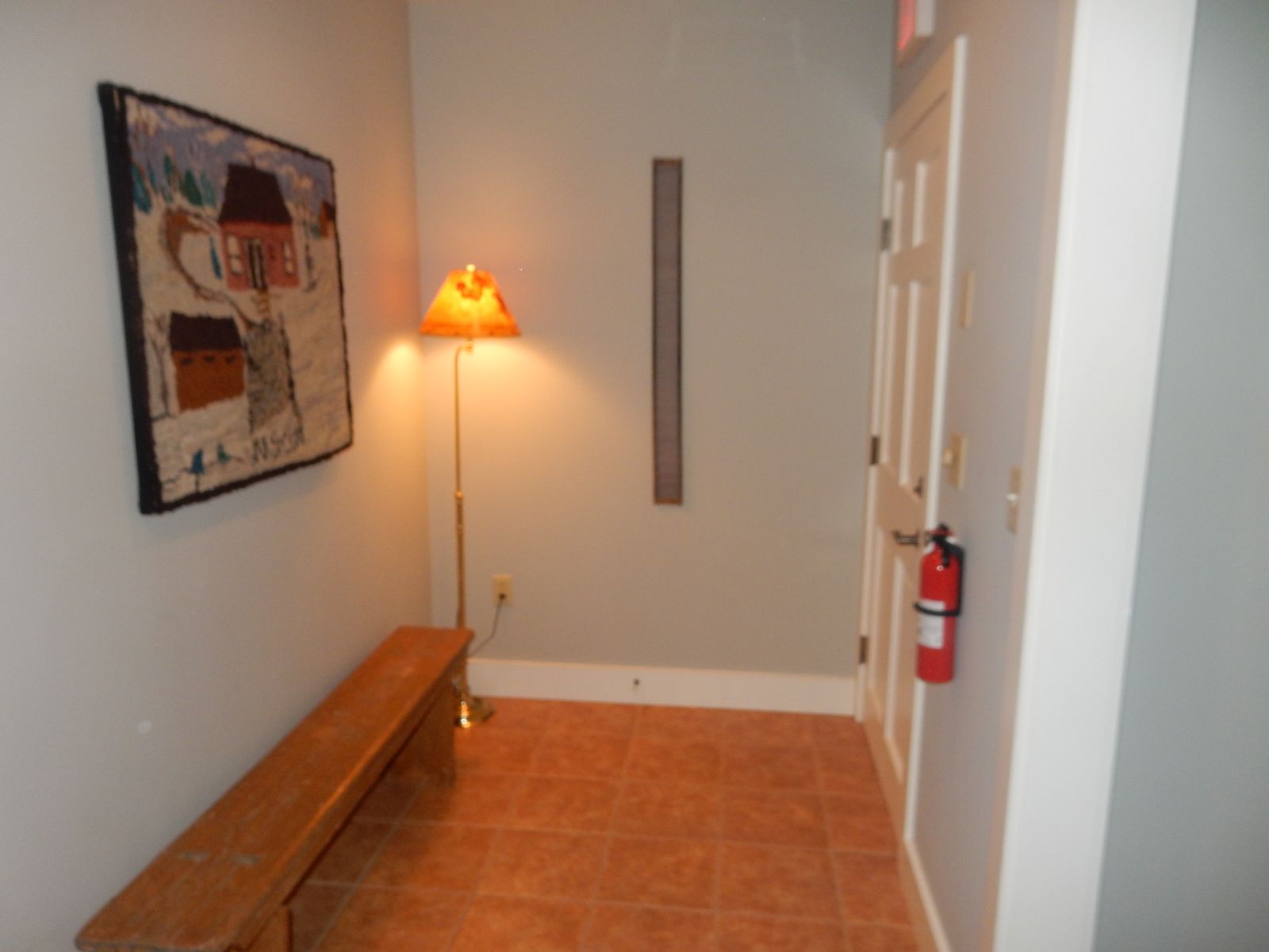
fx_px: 916
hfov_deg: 69.4
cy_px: 476
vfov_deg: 54.9
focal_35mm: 25
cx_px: 634
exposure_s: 1/30
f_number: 3.7
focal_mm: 4.5
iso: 200
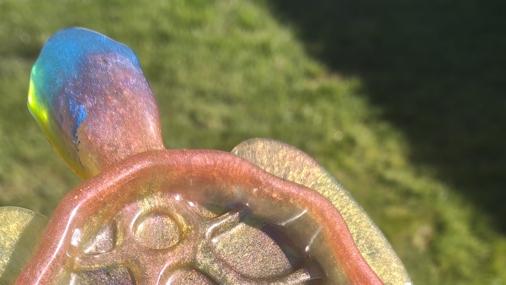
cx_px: 246
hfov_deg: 39.9
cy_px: 351
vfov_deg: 21.3
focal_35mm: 52
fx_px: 698
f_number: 1.88
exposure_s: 1/565
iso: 50
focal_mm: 5.56
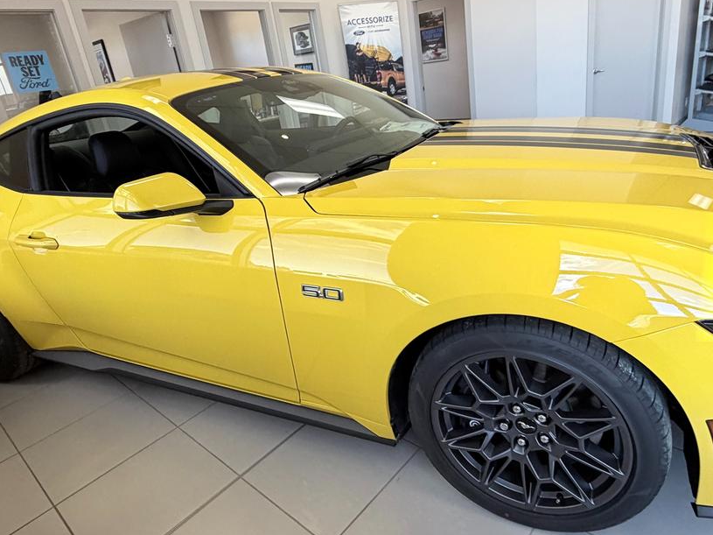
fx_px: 453
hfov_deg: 76.2
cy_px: 271
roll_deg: +7.8
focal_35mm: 22
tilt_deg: -23.6
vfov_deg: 61.1
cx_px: 391
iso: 200
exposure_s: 1/121
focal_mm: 2.22
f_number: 2.2
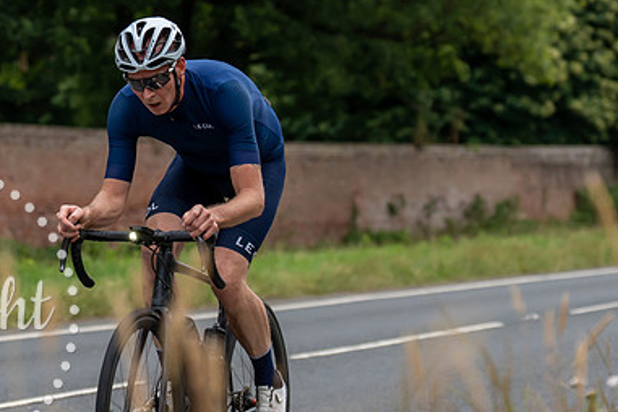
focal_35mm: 166
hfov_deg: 12.4
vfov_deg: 8.3
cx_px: 178
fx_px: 2849
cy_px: 105
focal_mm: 78
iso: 1000
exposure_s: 1/640
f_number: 3.2
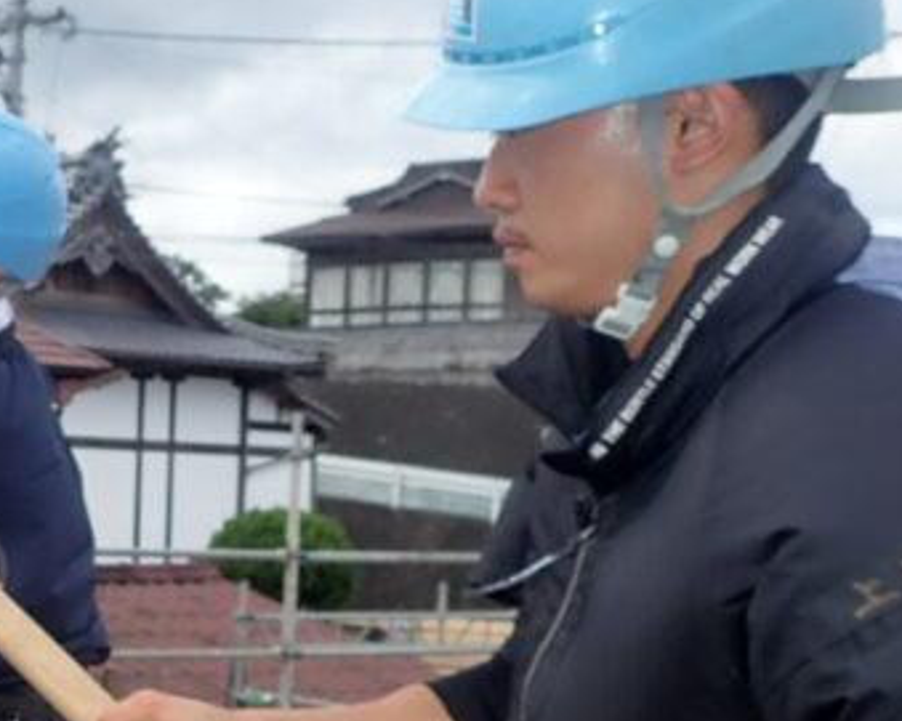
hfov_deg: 23.7
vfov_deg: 21.1
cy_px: 511
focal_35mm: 72
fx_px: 1922
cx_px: -221
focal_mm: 4.5
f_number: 2.8
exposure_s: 1/640
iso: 100
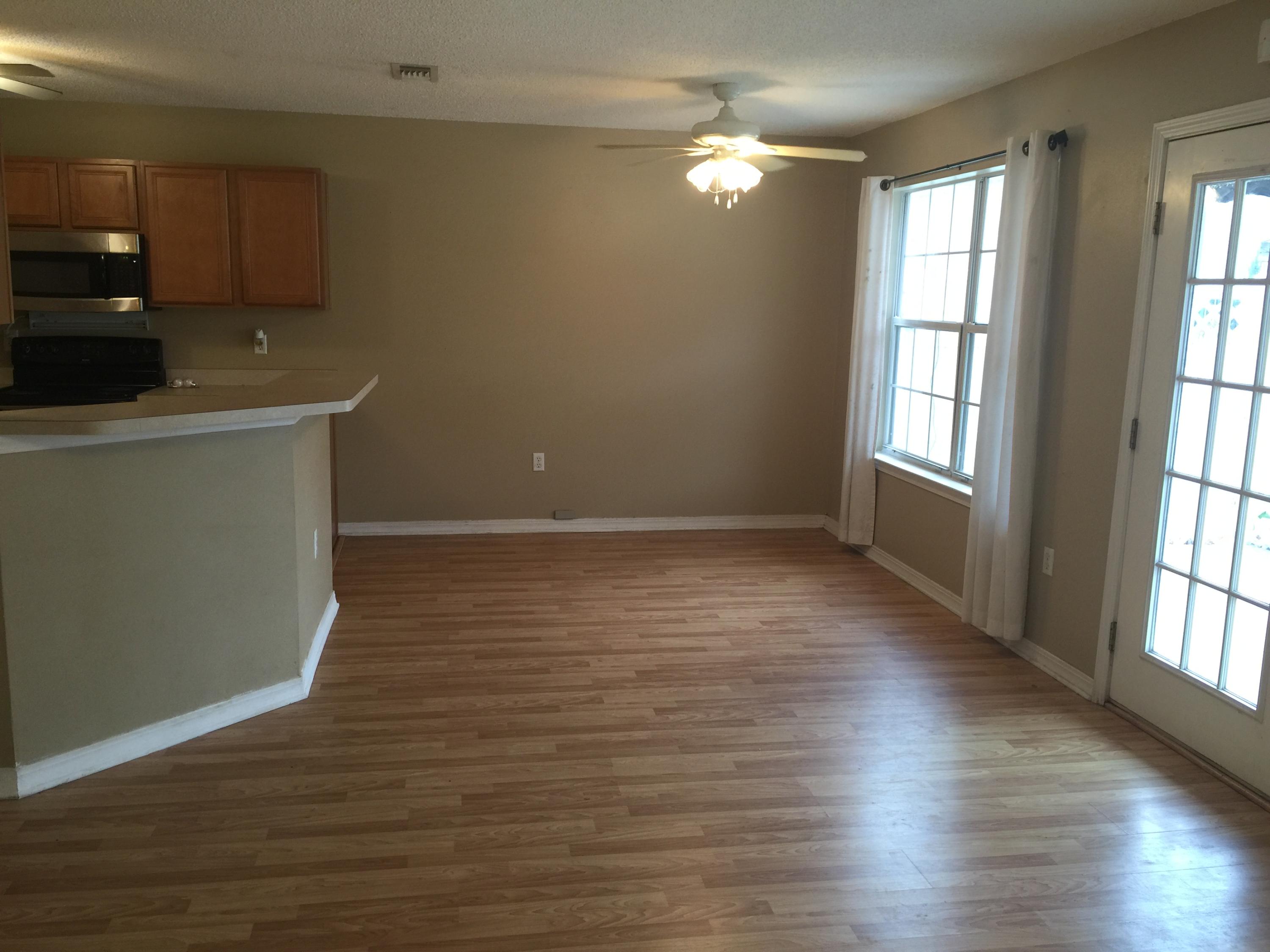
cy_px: 476
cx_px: 635
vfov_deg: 48.2
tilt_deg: -11.1
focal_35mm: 29
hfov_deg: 61.7
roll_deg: -1.3
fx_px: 1064
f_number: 2.2
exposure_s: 1/30
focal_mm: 4.15
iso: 32
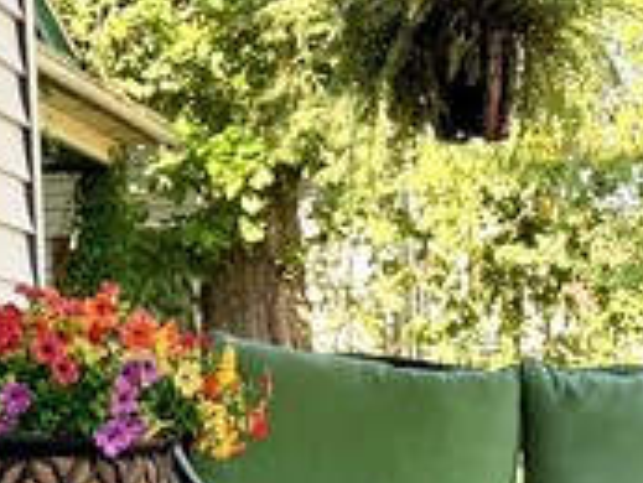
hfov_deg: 13.8
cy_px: 591
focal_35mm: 142
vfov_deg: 10.3
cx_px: 483
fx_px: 2640
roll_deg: +1.0
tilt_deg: -5.5
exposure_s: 1/218
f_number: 1.78
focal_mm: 6.76
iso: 80
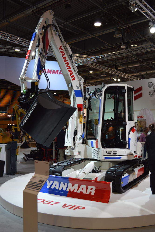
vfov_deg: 53.2
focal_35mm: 36
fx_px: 233
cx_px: 78
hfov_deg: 36.8
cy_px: 116
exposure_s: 1/125
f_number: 5.6
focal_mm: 24
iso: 400
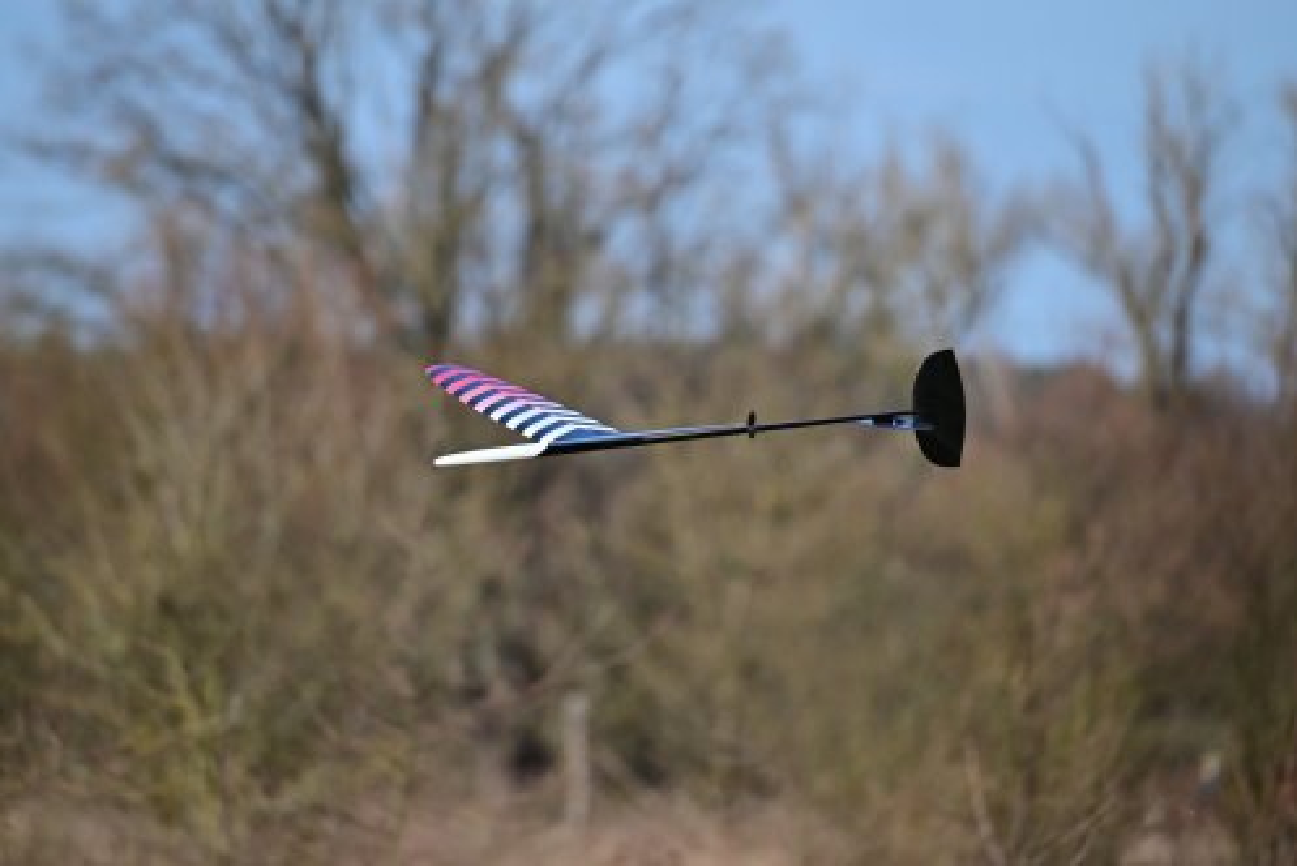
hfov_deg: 5.2
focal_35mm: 400
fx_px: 14419
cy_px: 433
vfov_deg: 3.4
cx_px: 648
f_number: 6.3
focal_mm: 400
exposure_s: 1/2500
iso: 640
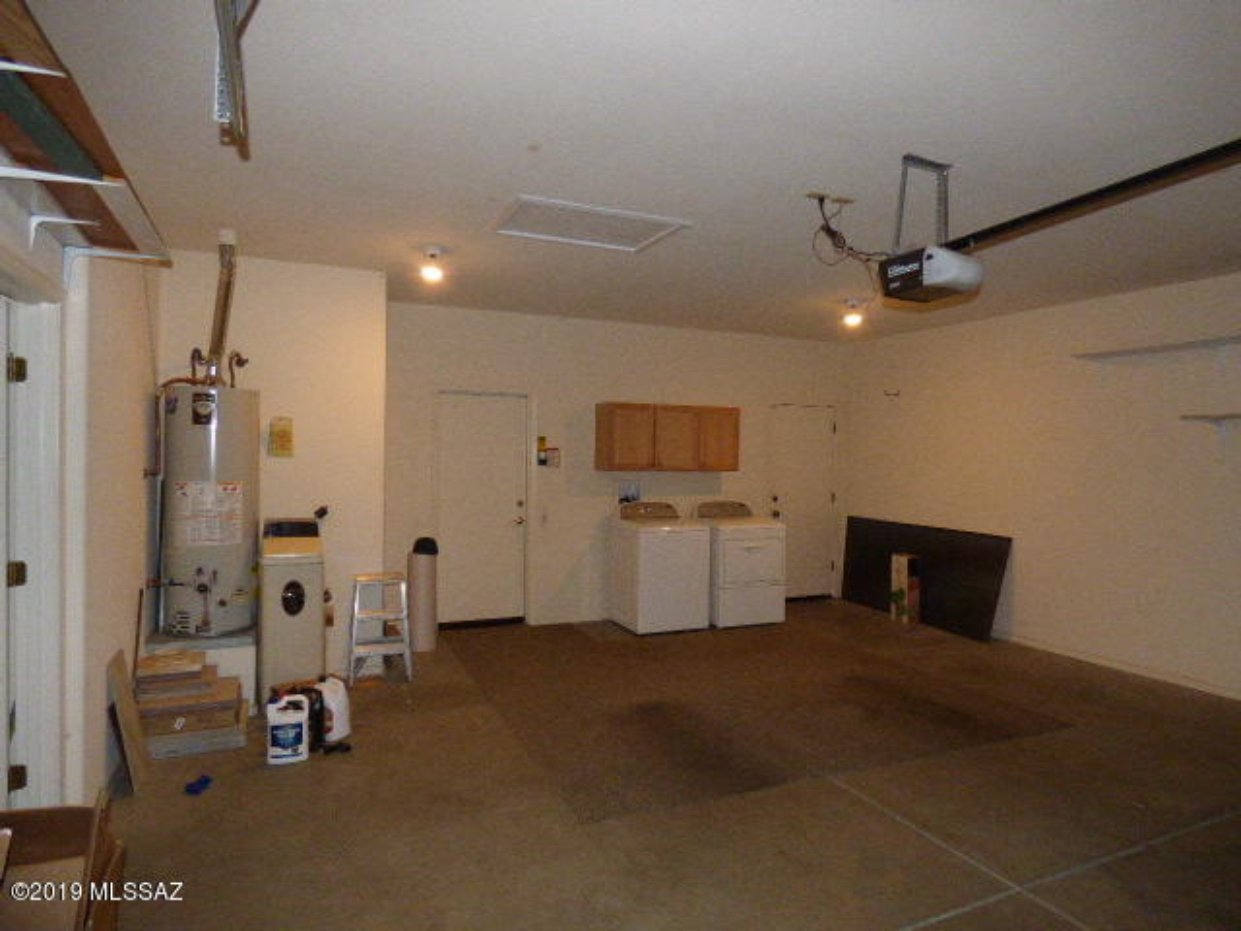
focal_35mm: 20
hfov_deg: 81.7
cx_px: 620
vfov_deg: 66.0
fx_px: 717
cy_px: 466
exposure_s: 1/125
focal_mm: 3.58
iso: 800
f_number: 2.8
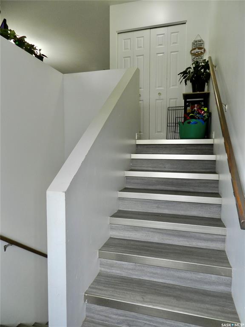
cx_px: 122
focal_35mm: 23
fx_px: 217
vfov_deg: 73.9
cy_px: 164
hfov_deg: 58.9
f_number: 3.4
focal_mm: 4
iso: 160
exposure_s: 1/40
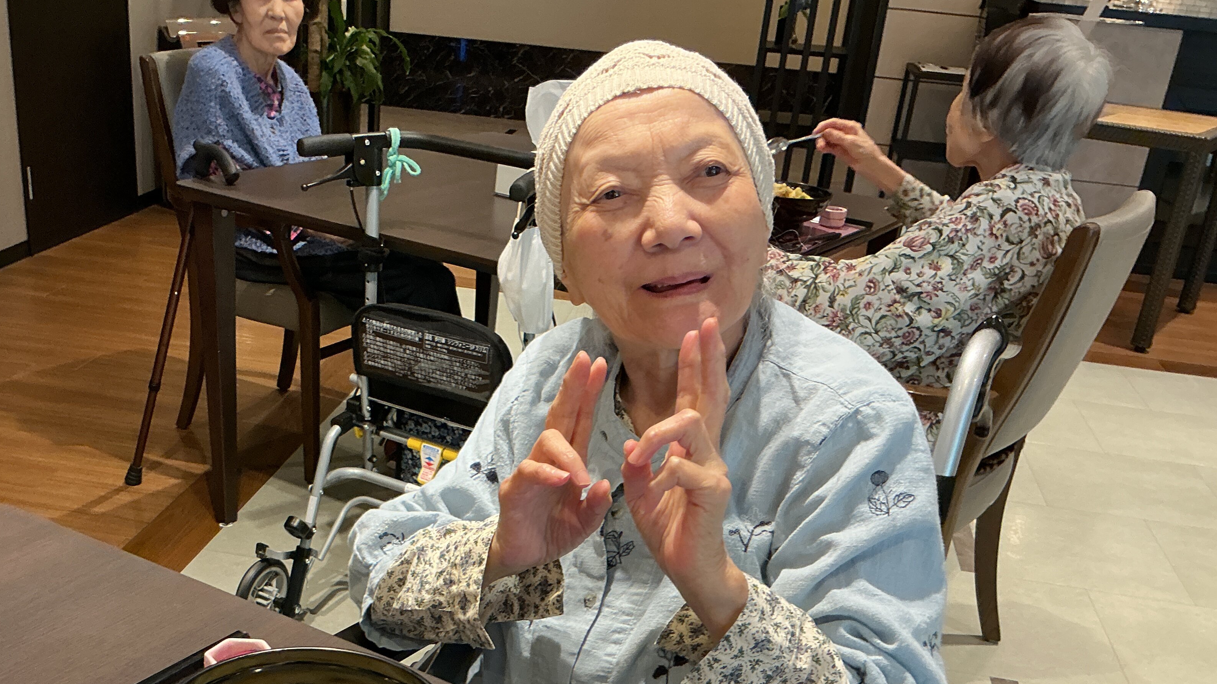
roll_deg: -5.2
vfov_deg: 28.9
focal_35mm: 40
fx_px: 1291
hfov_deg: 50.1
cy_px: 575
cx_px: 484
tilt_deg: -27.5
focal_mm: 3
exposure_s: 1/60
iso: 80
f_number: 1.8
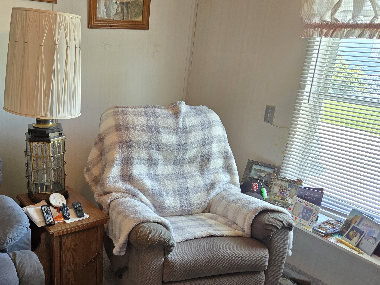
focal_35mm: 34
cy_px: 187
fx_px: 373
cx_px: 101
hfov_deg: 51.9
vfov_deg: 41.3
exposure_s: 1/120
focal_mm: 5.4
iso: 125
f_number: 1.8
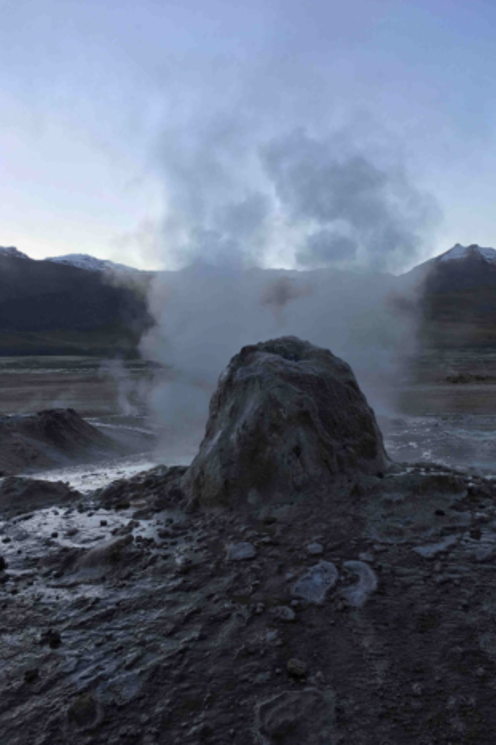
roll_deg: +1.6
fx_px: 641
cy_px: 376
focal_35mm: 31
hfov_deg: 42.2
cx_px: 276
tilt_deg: -2.8
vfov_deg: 60.3
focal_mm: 4.15
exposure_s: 1/192
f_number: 2.2
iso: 25
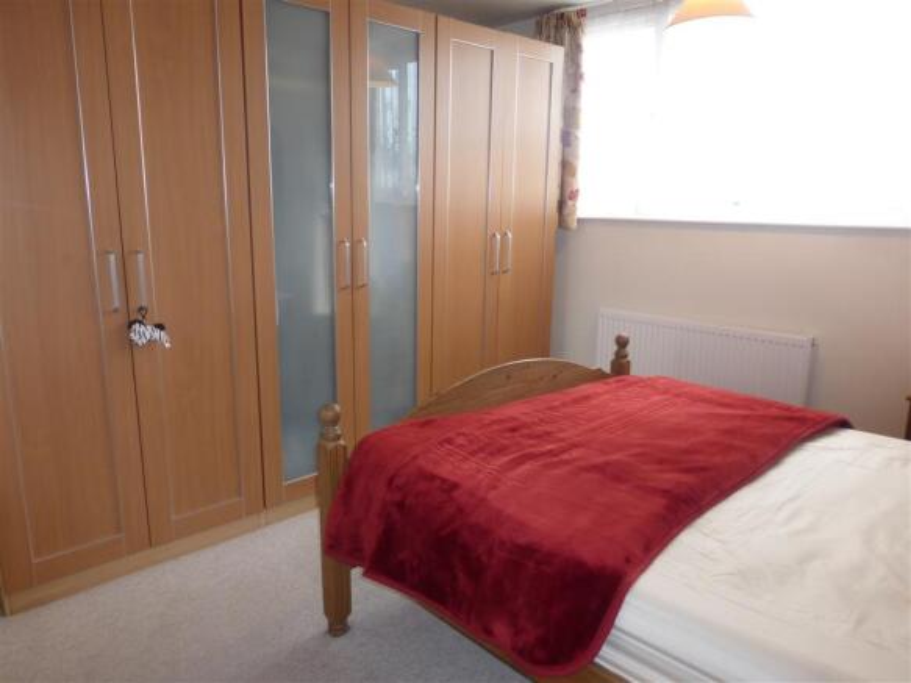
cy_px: 342
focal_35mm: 24
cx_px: 456
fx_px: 631
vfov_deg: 56.8
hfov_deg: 71.6
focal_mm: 4.3
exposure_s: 1/60
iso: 250
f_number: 3.3
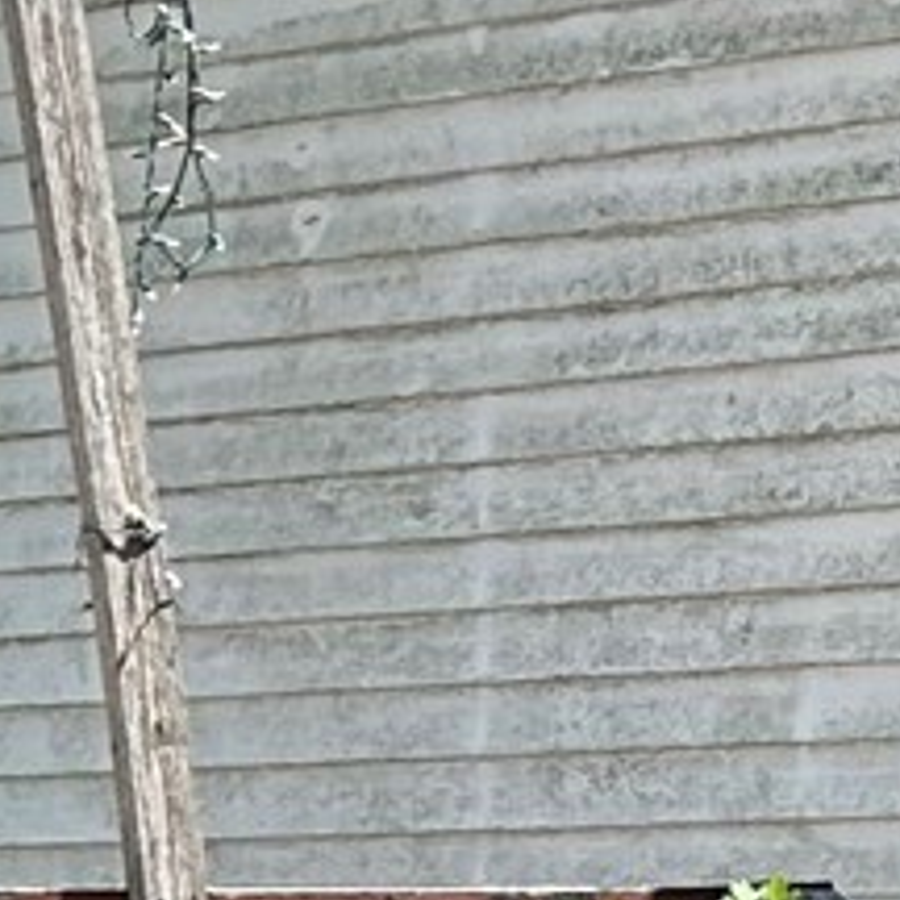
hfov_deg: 7.3
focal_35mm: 218
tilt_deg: +1.4
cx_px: 2454
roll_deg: +0.5
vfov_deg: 8.0
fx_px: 6412
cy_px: 662
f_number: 1.5
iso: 50
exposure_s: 1/1468
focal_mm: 5.7
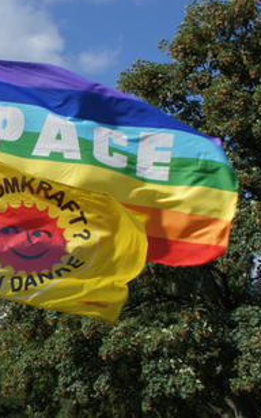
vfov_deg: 24.1
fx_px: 978
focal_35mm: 86
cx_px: -179
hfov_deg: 13.8
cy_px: 223
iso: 200
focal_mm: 24
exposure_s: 1/160
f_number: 16
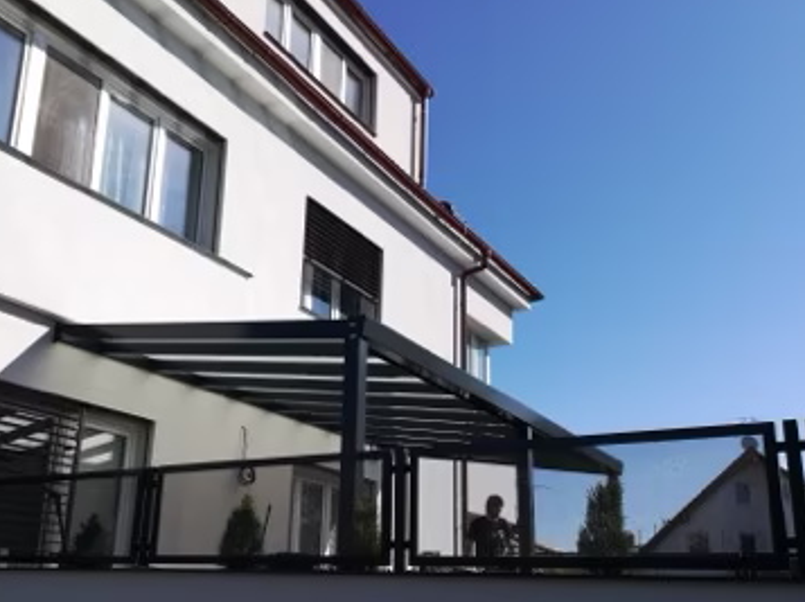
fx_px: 813
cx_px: 329
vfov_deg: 40.5
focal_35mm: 35
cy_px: 358
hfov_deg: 52.4
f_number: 2.2
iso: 50
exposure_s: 1/1170
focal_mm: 3.83
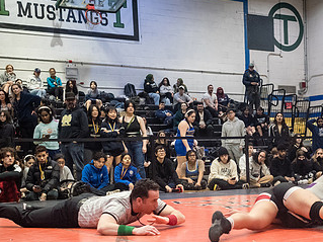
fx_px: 662
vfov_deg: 20.4
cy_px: 206
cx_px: 246
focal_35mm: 71
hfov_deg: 27.0
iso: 8000
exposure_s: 1/400
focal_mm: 35
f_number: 4
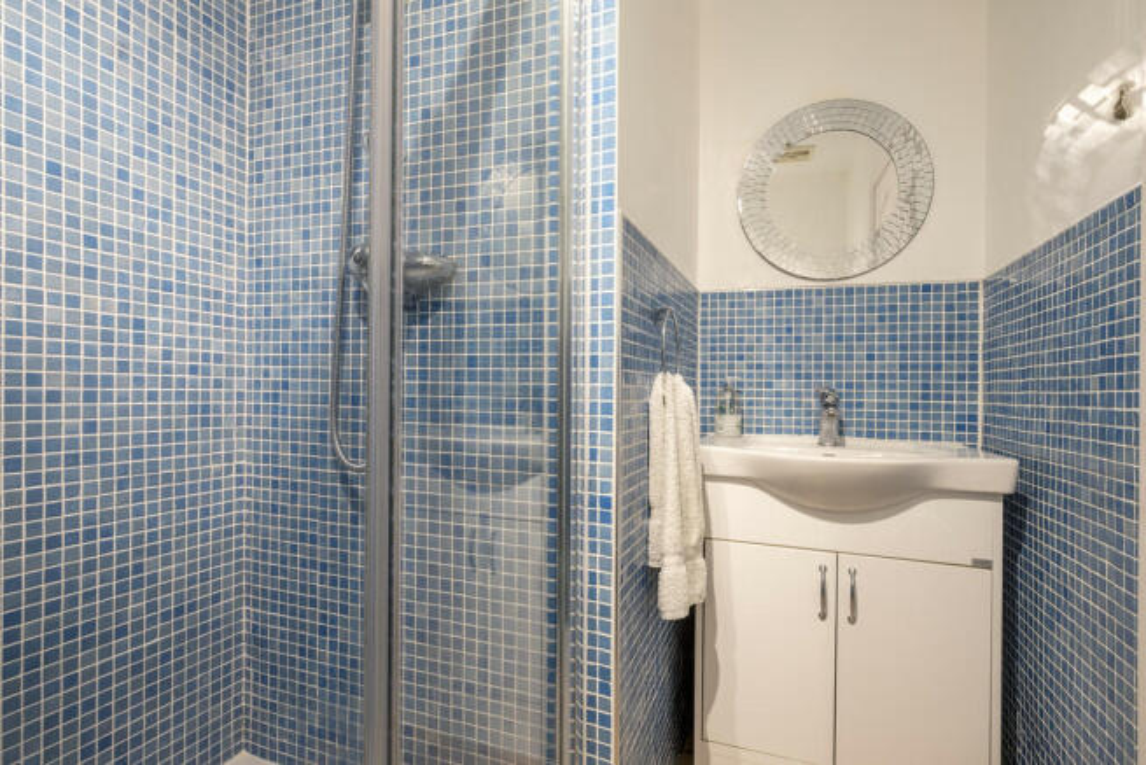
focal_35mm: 17
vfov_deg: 70.5
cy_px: 382
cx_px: 573
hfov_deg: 93.3
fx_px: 541
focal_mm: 11.5
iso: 160
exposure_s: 1/1.67
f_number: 9
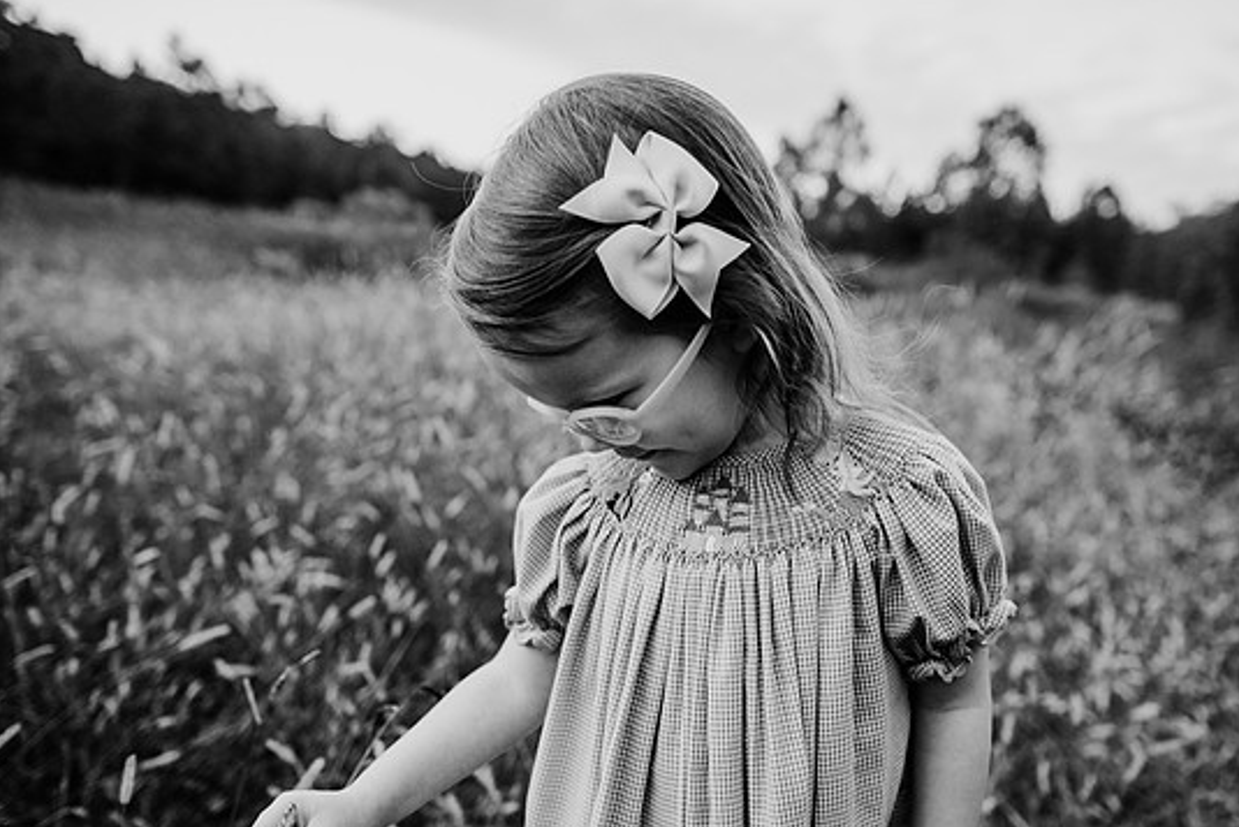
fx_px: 895
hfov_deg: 69.3
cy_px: 432
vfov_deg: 49.6
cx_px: 662
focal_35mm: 26
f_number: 2.8
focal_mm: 24
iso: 500
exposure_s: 1/500
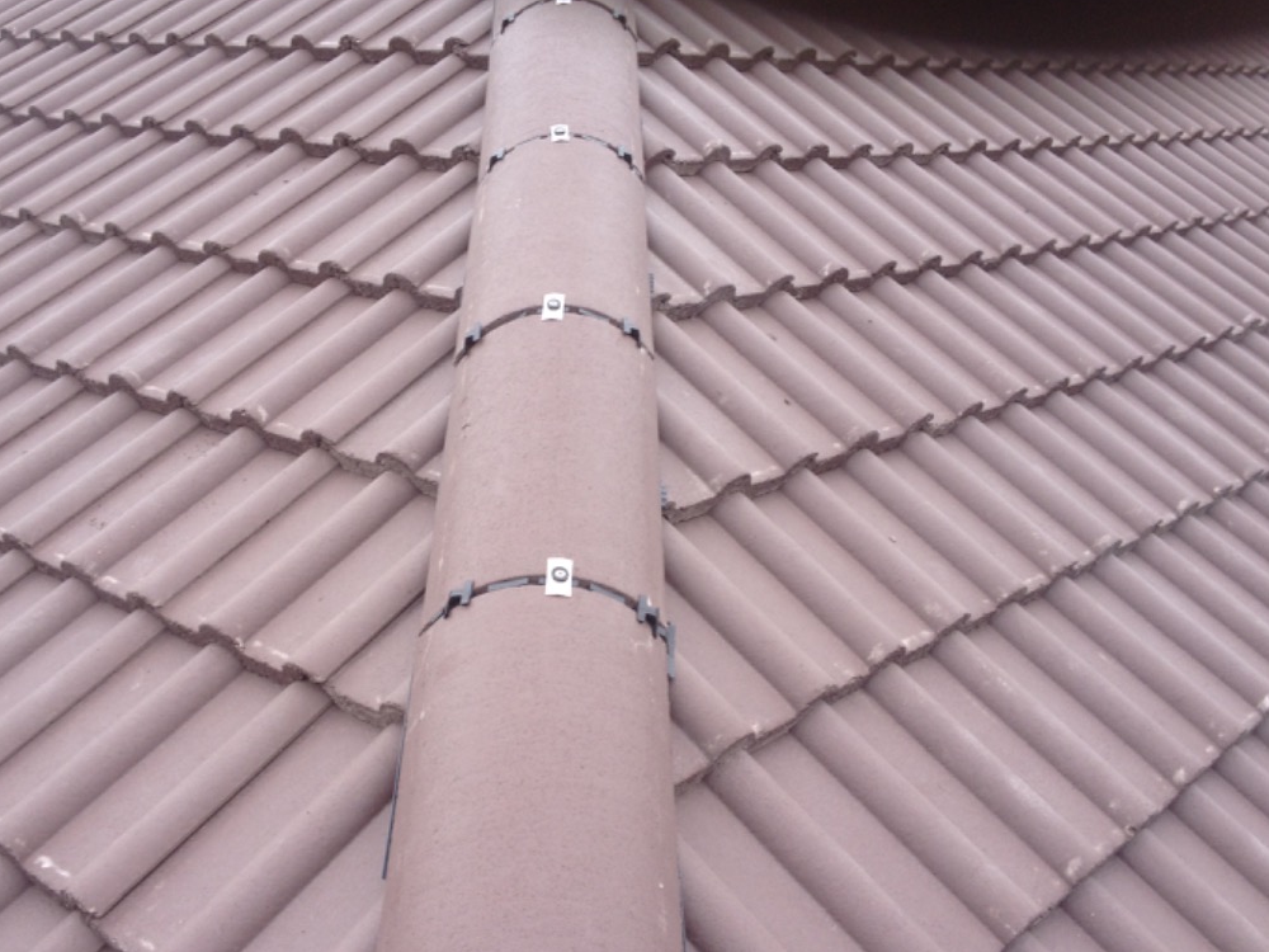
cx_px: 574
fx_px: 1540
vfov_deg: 34.3
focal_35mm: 42
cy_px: 533
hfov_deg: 44.7
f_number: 2.4
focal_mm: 4.28
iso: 50
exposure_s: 1/442
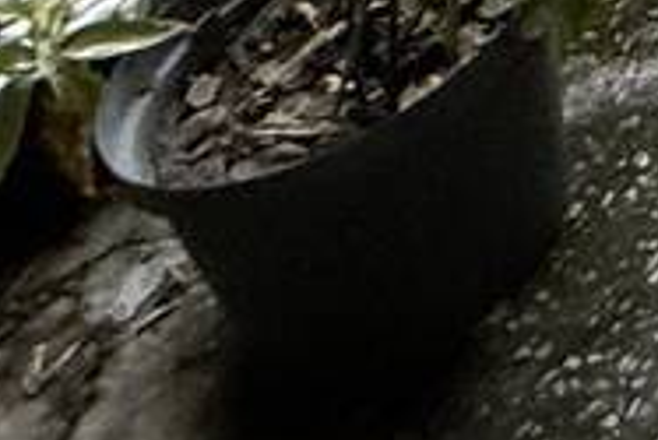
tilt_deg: -15.5
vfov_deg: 8.2
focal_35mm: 112
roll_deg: +2.9
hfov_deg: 12.3
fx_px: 2049
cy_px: -1221
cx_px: 1773
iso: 250
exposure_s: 1/60
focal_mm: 2.22
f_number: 2.2
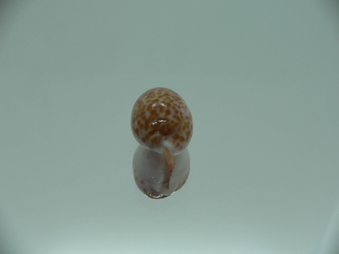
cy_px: 127
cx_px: 170
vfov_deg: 40.7
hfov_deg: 52.6
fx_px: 343
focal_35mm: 35
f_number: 2.8
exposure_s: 1/60
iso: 80
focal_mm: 4.6
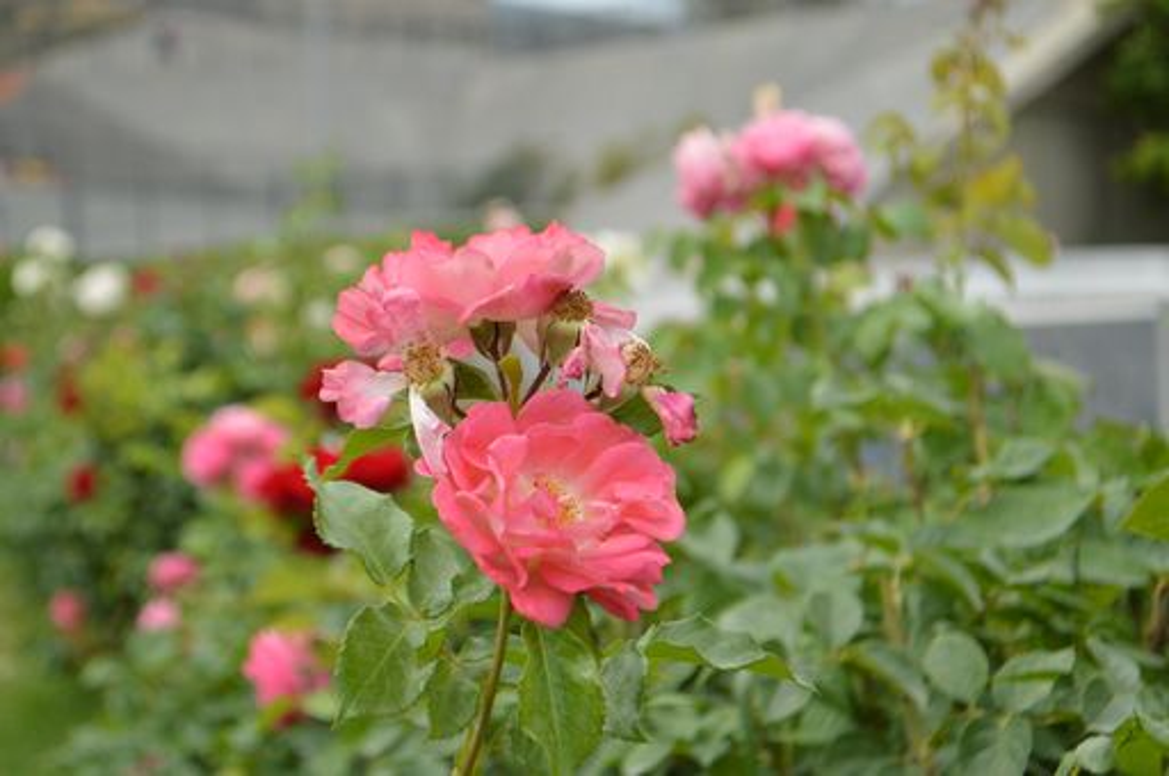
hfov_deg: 24.6
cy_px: 388
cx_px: 584
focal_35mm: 82
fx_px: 2676
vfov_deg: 16.5
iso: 800
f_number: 5.6
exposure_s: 1/1600
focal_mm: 55
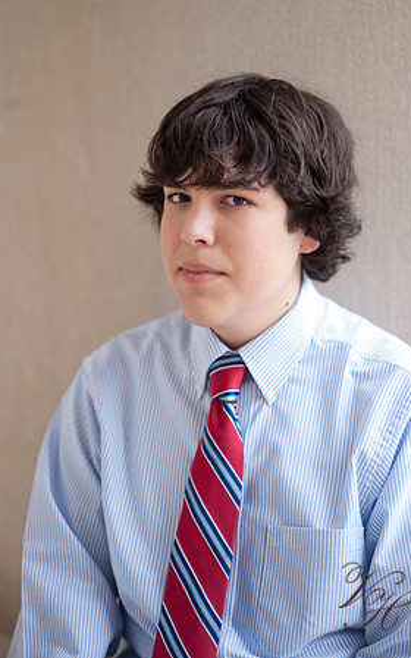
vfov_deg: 23.8
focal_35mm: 87
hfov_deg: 15.0
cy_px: 329
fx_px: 1559
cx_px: 217
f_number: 1.8
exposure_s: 1/250
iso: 200
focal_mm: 85
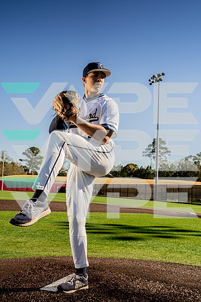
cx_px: 100
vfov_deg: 45.4
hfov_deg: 31.2
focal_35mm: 43
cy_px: 151
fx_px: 360
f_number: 9
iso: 160
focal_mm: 43
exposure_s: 1/250
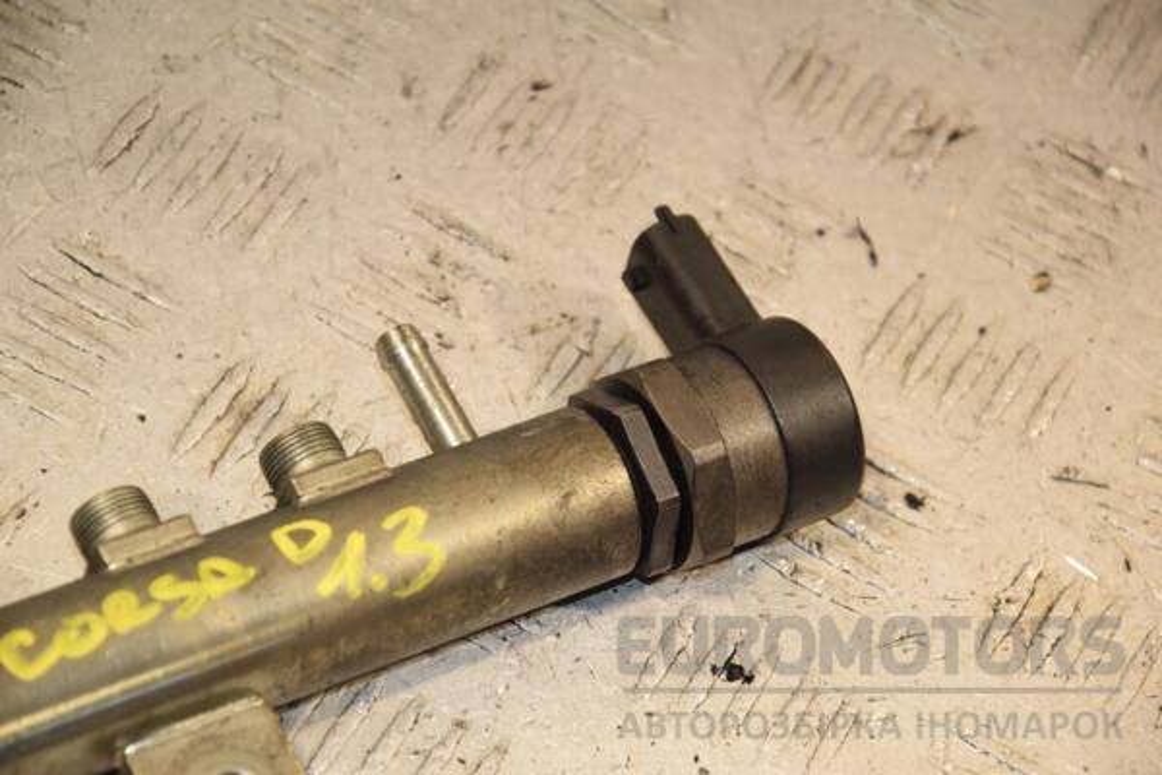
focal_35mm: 158
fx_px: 5083
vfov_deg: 8.7
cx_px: 581
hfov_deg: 13.0
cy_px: 388
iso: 800
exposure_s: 1/200
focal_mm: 105
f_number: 6.3
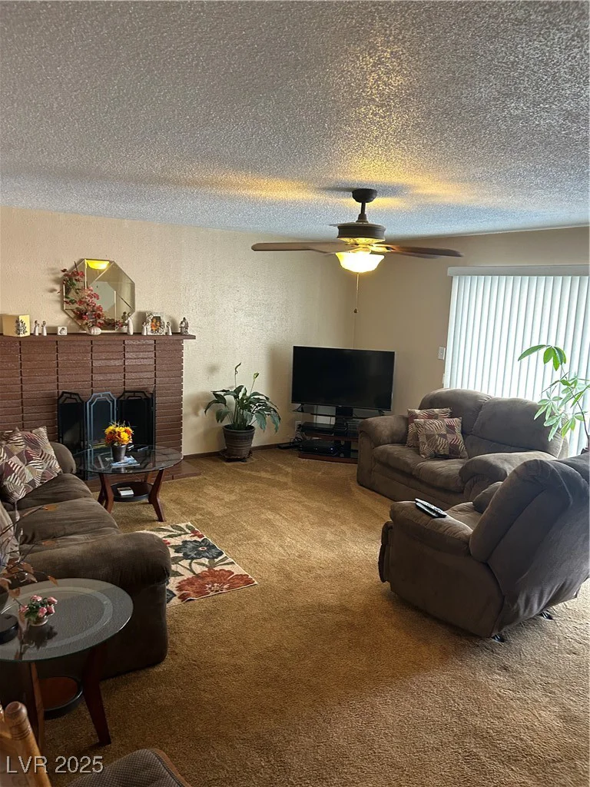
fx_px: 591
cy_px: 394
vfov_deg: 67.3
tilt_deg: -8.3
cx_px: 295
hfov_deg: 53.1
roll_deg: -2.5
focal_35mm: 26
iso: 250
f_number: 1.5
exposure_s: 1/60
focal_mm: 5.7
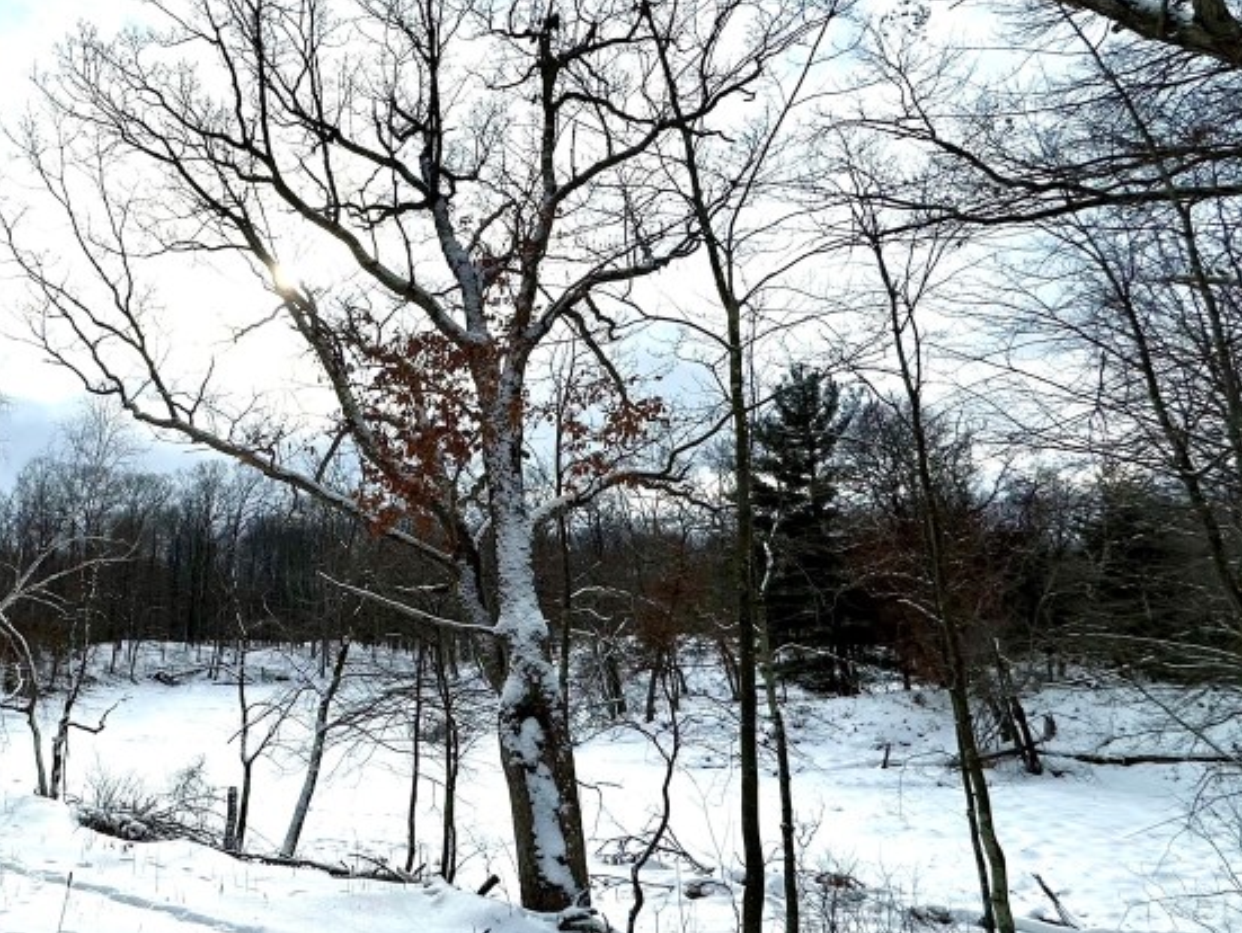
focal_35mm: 26
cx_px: 300
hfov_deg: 63.1
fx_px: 933
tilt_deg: +14.4
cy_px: 446
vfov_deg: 53.1
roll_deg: -0.4
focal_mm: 2.22
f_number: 2.2
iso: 50
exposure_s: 1/6897
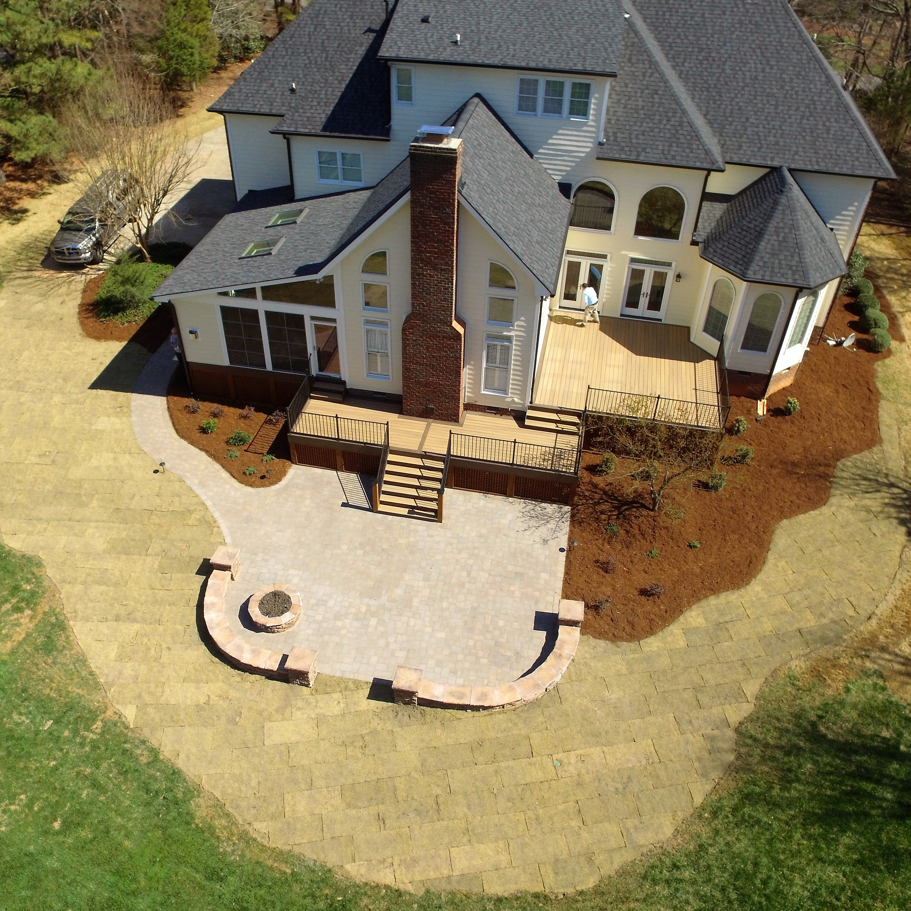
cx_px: 432
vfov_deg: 65.0
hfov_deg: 65.0
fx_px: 715
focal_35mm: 24
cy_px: 458
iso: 100
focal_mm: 3.61
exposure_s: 1/1025
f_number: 2.8
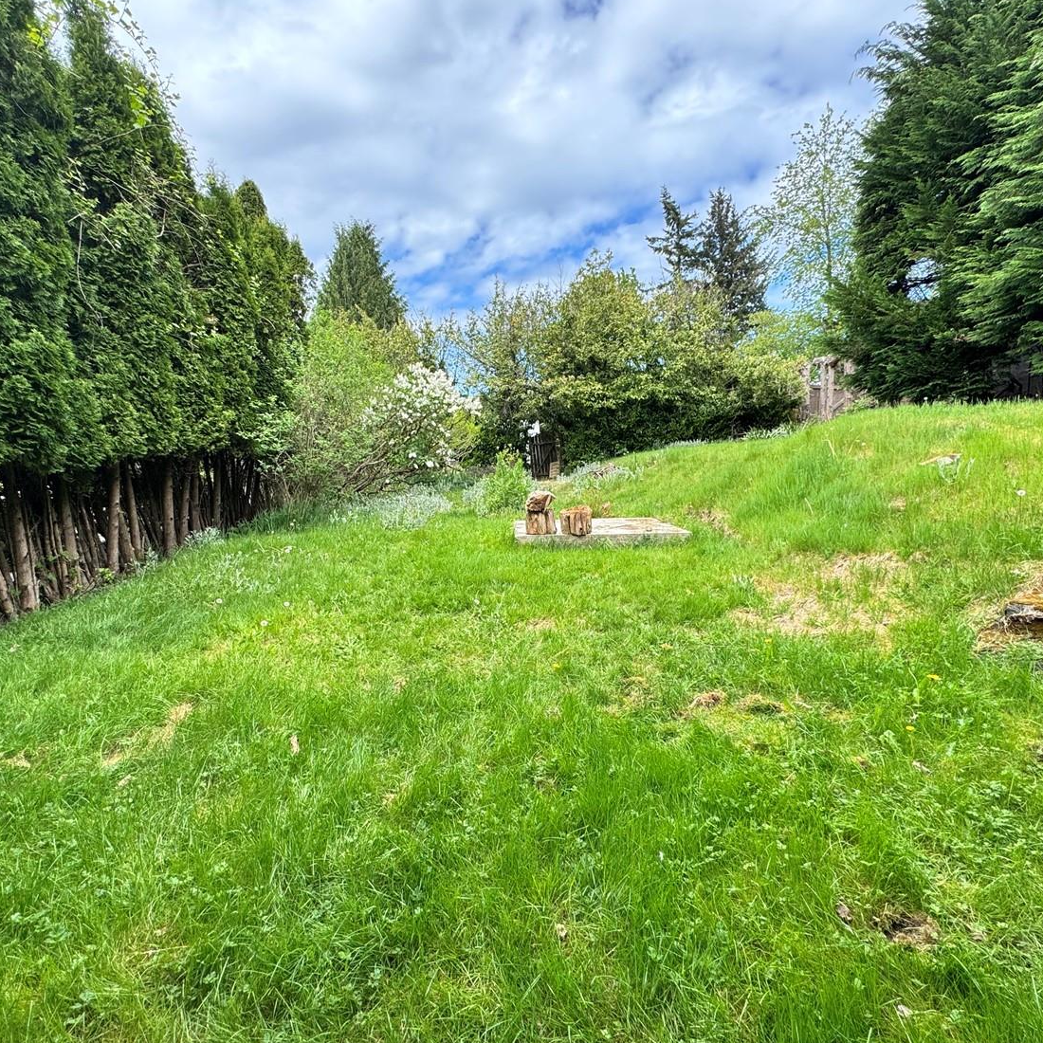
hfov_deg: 80.7
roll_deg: +0.0
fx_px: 614
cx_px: 526
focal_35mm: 18
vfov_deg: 80.7
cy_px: 530
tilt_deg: -6.1
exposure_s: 1/476
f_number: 2.2
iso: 40
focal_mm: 2.22
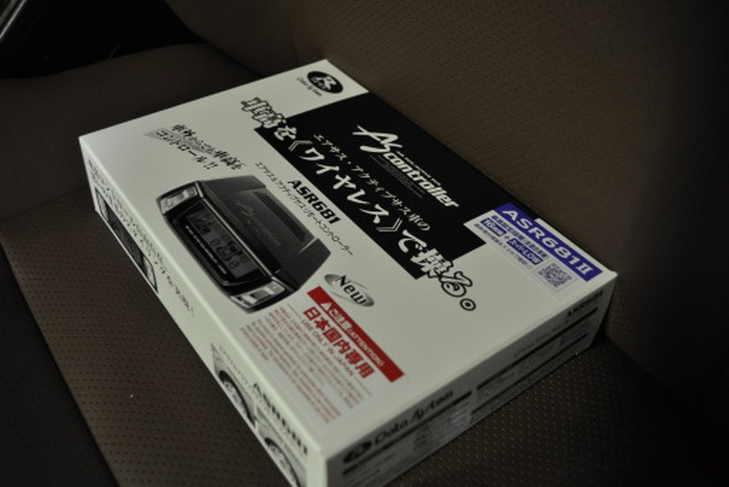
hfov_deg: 55.8
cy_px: 243
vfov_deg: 38.9
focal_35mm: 34
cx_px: 355
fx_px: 689
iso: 800
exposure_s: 1/30
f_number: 4
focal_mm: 22
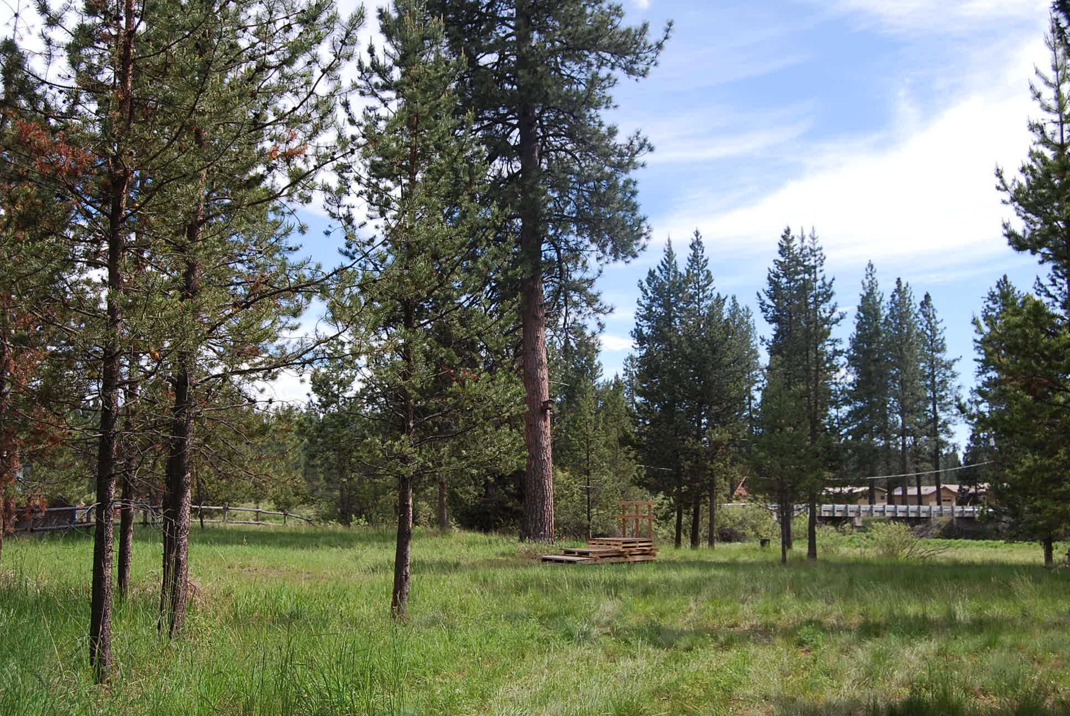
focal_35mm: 39
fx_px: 1161
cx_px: 535
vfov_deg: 34.3
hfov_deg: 49.5
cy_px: 358
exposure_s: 1/200
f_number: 7.1
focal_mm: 26
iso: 100
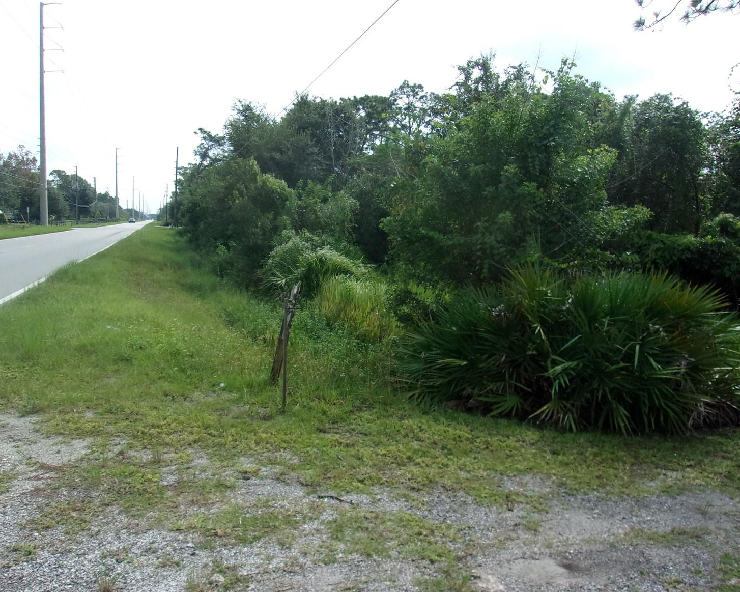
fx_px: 635
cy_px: 301
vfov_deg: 50.0
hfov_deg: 60.4
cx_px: 379
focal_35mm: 29
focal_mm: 4.9
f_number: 10.4
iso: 160
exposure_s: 1/160
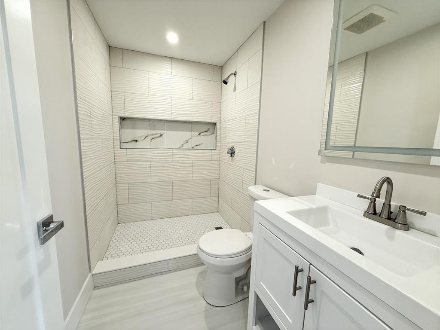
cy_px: 165
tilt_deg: -7.4
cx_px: 220
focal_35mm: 14
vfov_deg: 85.7
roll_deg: -2.1
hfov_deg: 102.1
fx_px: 178
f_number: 2.2
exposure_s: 1/120
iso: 160
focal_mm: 2.22
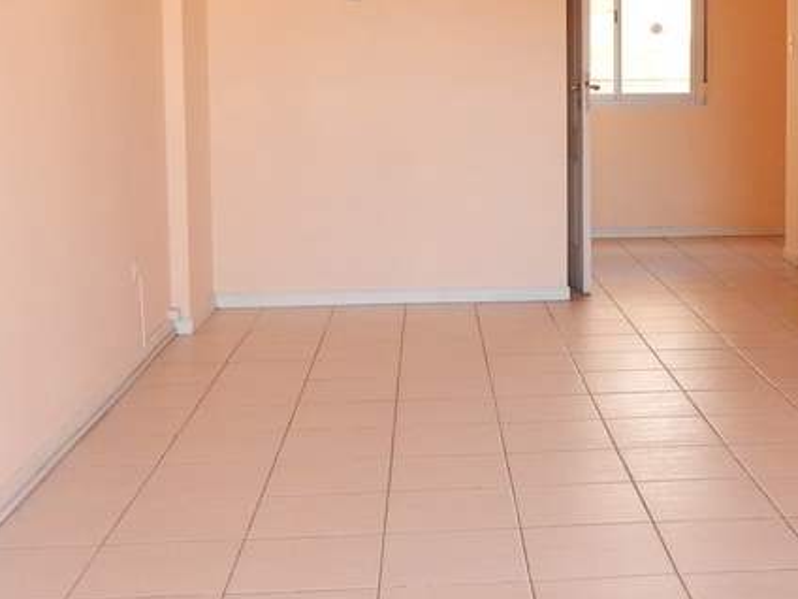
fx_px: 1337
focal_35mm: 58
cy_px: 168
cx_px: 580
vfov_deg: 25.0
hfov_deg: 32.7
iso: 400
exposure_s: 1/100
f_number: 3.1
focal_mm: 4.5
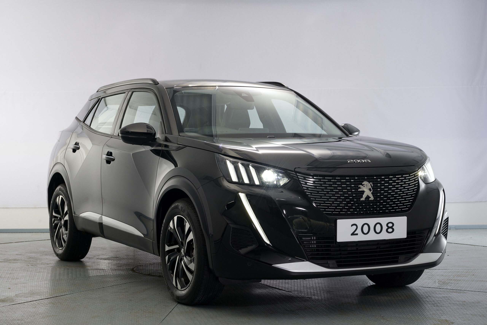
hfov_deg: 28.8
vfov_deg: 19.5
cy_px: 162
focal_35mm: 70
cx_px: 244
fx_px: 947
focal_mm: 70
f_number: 11
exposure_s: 1/8
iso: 200
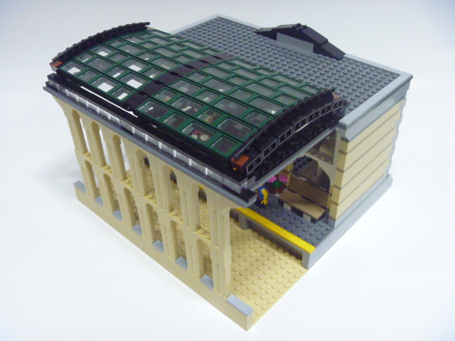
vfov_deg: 40.7
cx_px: 228
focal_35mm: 35
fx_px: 460
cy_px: 170
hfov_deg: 52.6
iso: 800
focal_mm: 6.3
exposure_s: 1/20
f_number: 3.5
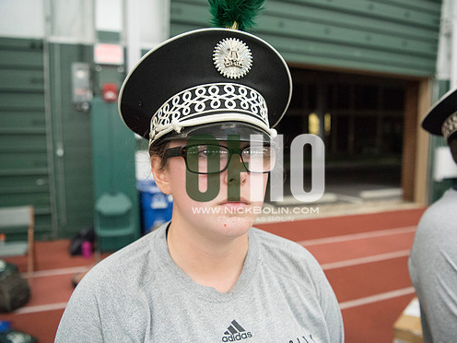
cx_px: 255
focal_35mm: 27
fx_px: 356
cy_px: 177
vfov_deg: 51.3
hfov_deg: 65.1
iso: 3200
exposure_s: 1/200
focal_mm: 24
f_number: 3.2
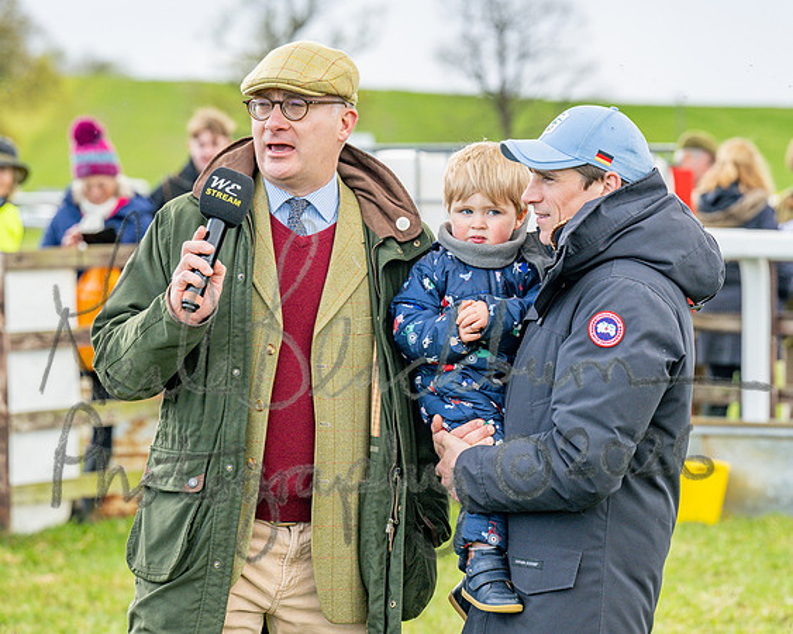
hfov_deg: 10.6
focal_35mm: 183
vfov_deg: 8.4
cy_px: 206
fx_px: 4289
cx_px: 543
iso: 250
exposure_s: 1/640
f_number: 4.5
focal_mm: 115
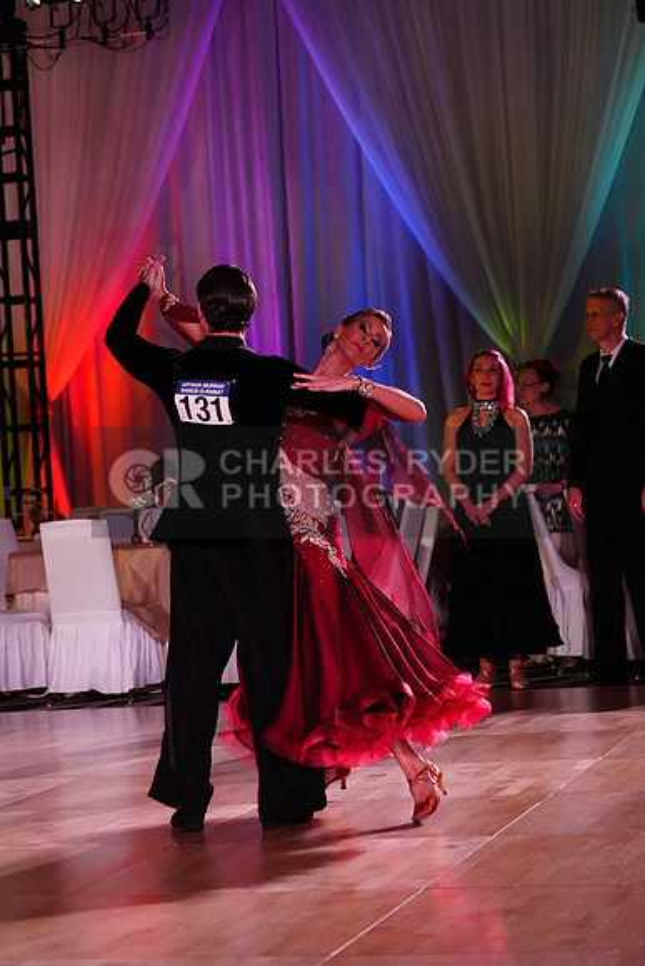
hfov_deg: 13.0
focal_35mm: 105
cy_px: 483
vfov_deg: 19.5
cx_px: 322
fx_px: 2820
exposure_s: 1/500
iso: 3200
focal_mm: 105
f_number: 4
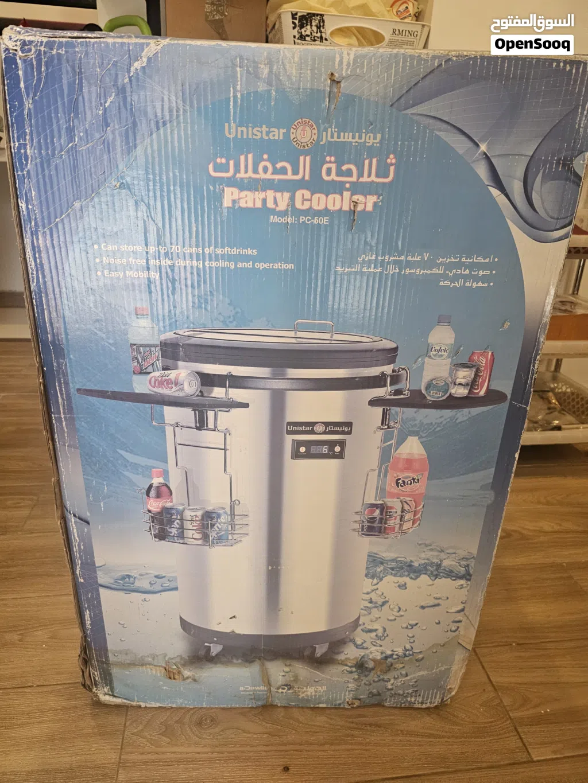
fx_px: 521
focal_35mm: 23
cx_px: 294
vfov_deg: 73.9
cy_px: 392
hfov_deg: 58.9
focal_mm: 6.3
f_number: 1.7
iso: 640
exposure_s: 1/170
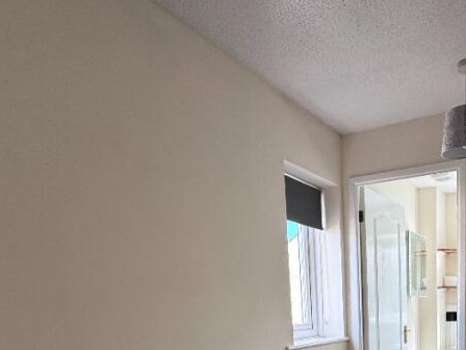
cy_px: 369
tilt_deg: -8.0
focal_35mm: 32
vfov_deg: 38.0
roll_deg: +1.9
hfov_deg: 53.1
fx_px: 431
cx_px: 372
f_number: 2.2
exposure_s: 1/99
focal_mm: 2.22
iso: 50
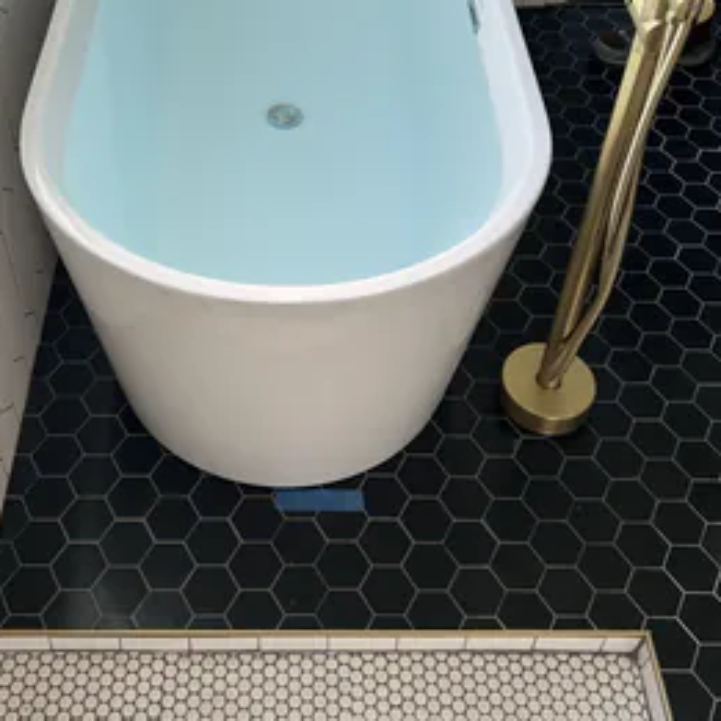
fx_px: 1037
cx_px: 300
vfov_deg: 37.4
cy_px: 180
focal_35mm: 44
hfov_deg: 38.2
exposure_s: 1/121
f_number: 1.5
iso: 40
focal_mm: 5.7
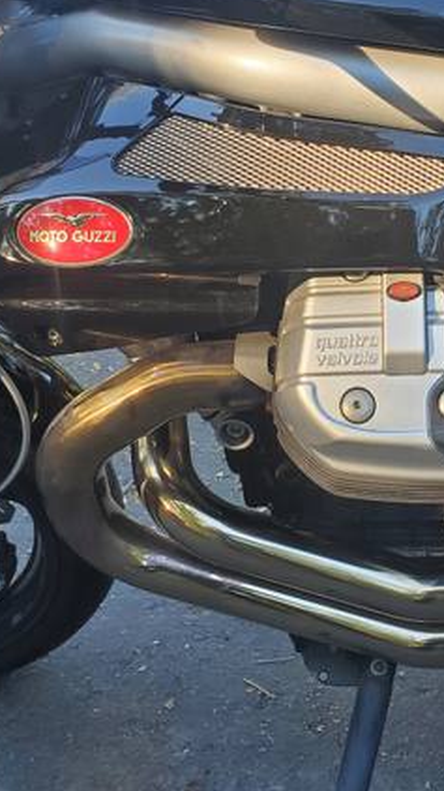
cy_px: 347
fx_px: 901
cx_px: 363
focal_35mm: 43
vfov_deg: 47.3
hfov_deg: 27.1
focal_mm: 4.3
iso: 64
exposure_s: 1/100
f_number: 2.4
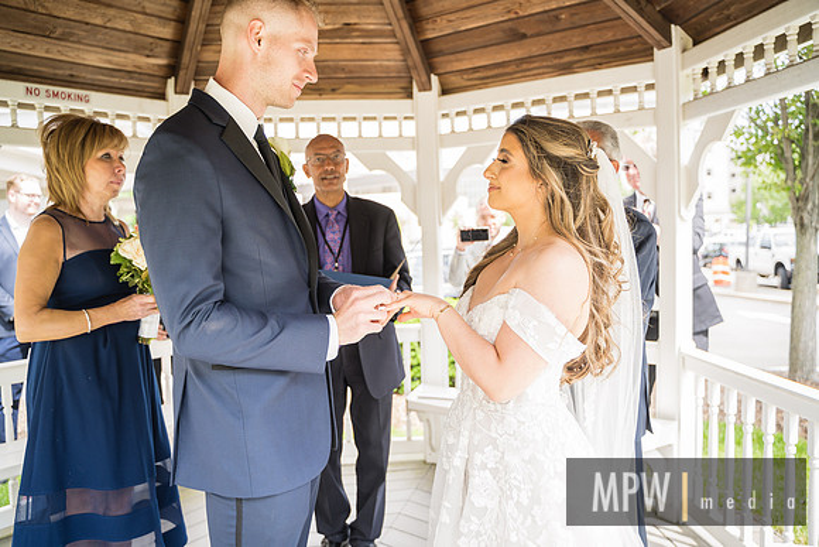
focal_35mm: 28
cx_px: 410
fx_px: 637
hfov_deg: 65.5
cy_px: 274
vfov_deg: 46.4
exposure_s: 1/200
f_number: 2.8
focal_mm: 28
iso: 100
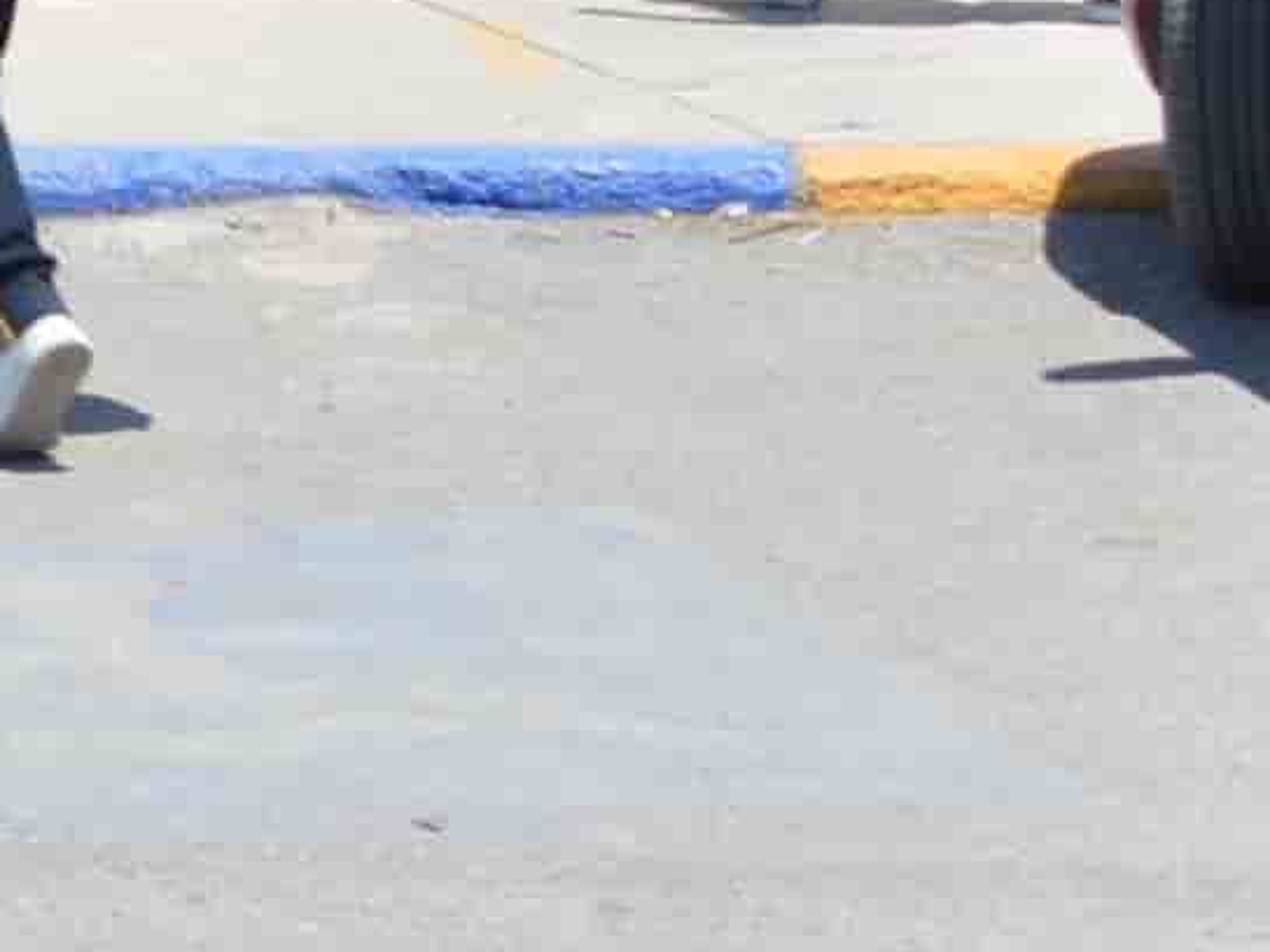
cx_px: -2465
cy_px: -1295
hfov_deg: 4.6
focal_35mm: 418
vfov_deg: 3.5
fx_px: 15335
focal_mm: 35
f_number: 9
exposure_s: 1/320
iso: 100
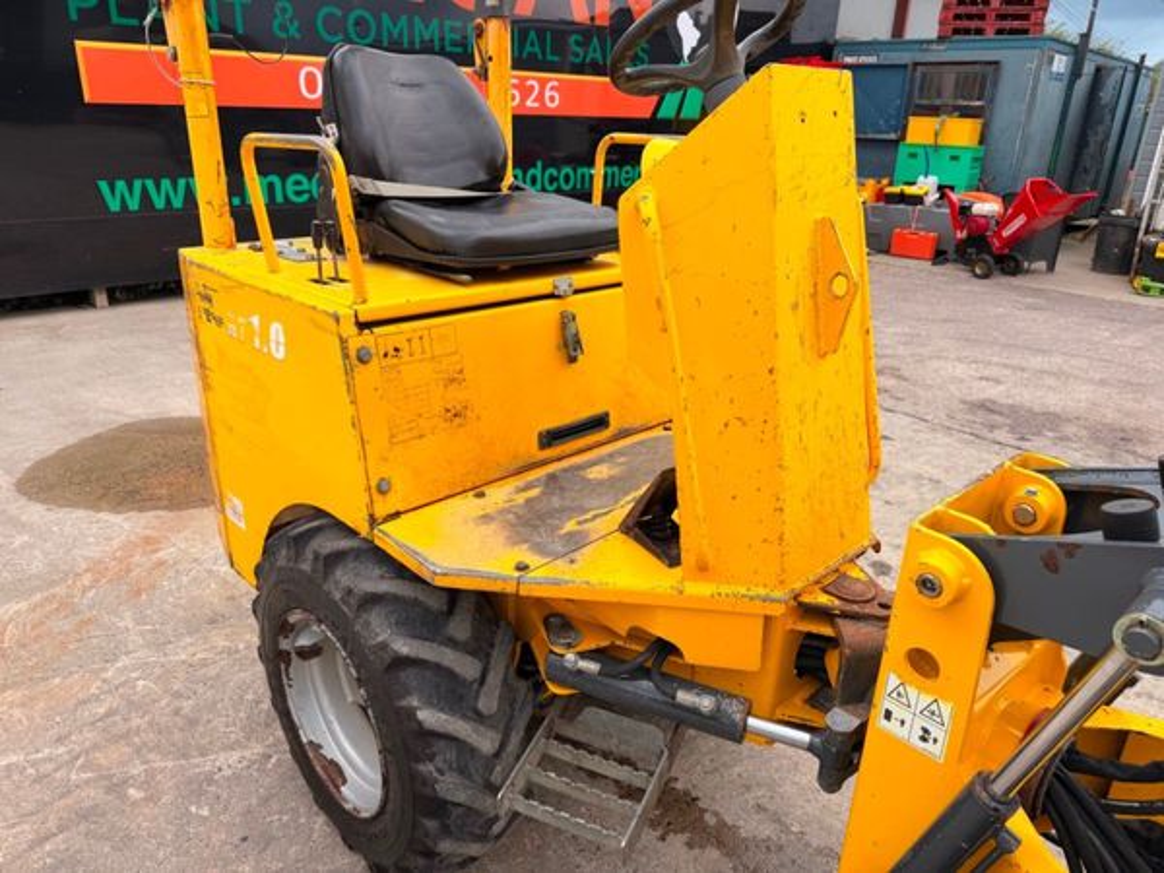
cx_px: 582
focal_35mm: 24
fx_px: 807
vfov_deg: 56.8
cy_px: 436
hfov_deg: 71.6
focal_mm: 6.76
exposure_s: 1/1812
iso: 80
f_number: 1.78
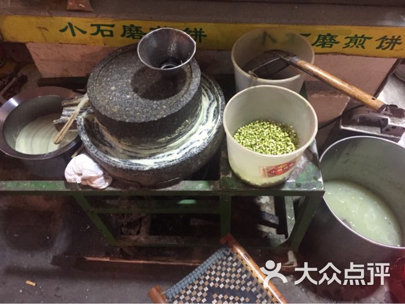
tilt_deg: -55.8
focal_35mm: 29
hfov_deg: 61.7
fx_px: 339
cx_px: 202
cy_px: 152
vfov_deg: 48.2
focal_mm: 4.15
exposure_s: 1/15
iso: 250
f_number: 2.2
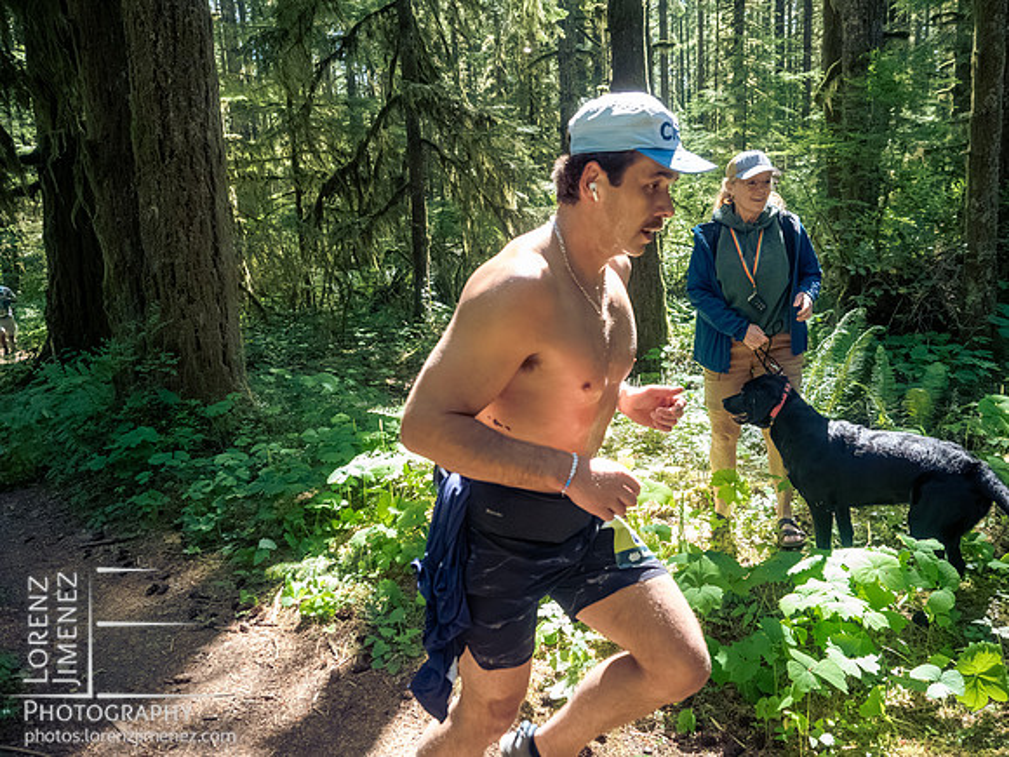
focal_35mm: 24
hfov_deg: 71.6
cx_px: 504
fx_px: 700
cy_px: 378
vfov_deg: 56.8
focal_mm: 12
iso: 3200
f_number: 2.8
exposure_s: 1/1600
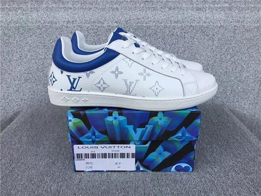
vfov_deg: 45.4
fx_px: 234
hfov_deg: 58.4
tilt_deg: -19.8
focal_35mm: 31
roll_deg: +0.8
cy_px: 98
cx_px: 130
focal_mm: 3.3
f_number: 2.4
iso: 25
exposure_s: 1/641
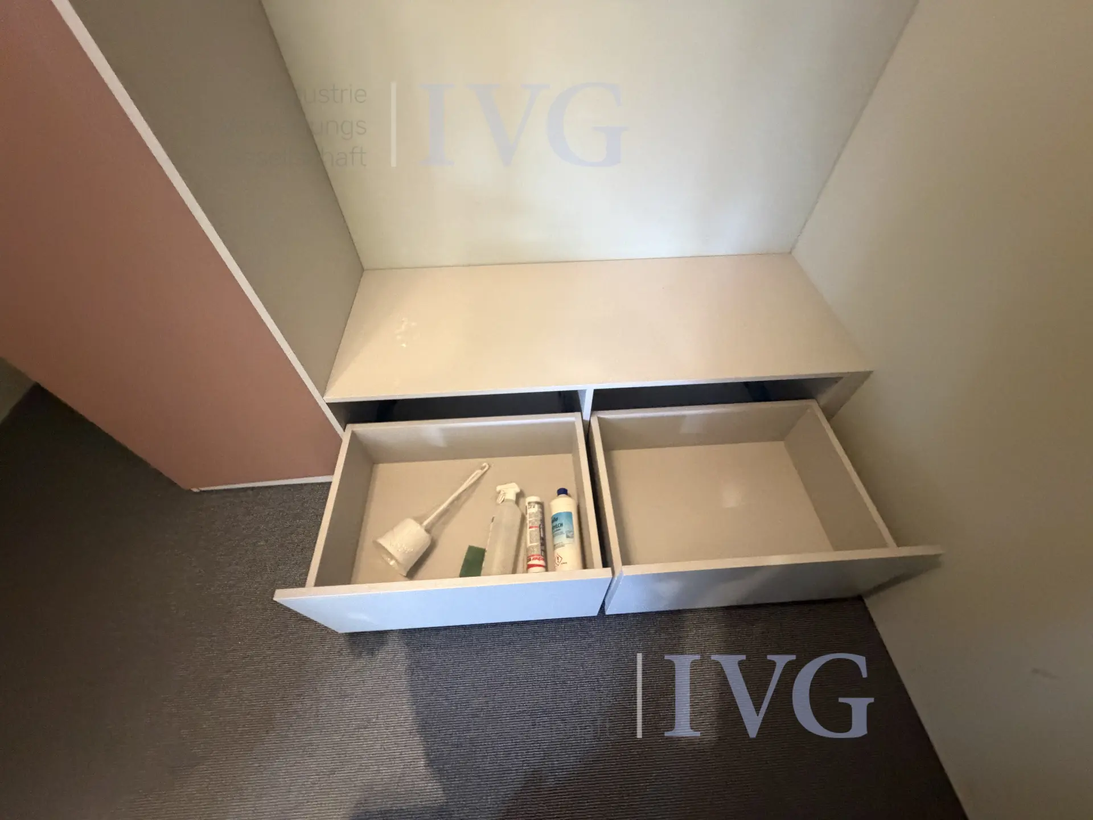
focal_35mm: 14
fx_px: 442
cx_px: 546
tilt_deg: -52.0
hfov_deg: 102.1
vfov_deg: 85.7
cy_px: 410
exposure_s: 1/50
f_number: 2.2
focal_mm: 2.22
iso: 800
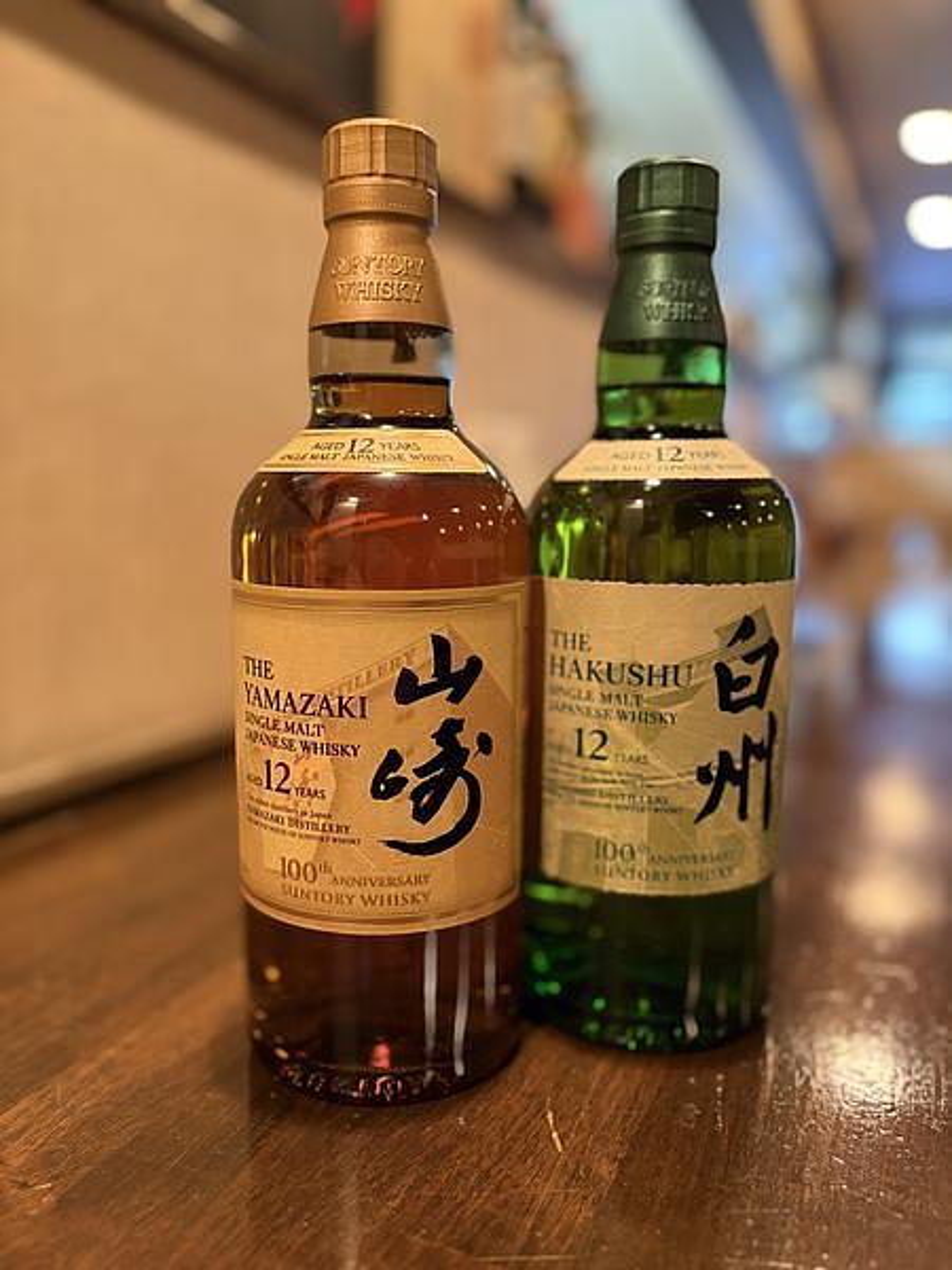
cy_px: 635
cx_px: 476
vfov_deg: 67.3
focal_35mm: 26
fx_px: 953
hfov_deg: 53.1
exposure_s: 1/50
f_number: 1.6
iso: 400
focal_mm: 5.96
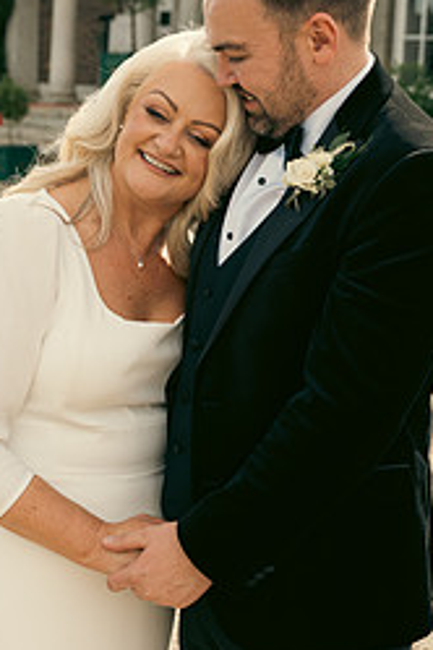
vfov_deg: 24.4
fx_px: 1497
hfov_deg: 16.4
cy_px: 269
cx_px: 164
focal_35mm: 83
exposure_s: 1/800
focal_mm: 31
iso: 125
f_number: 3.2
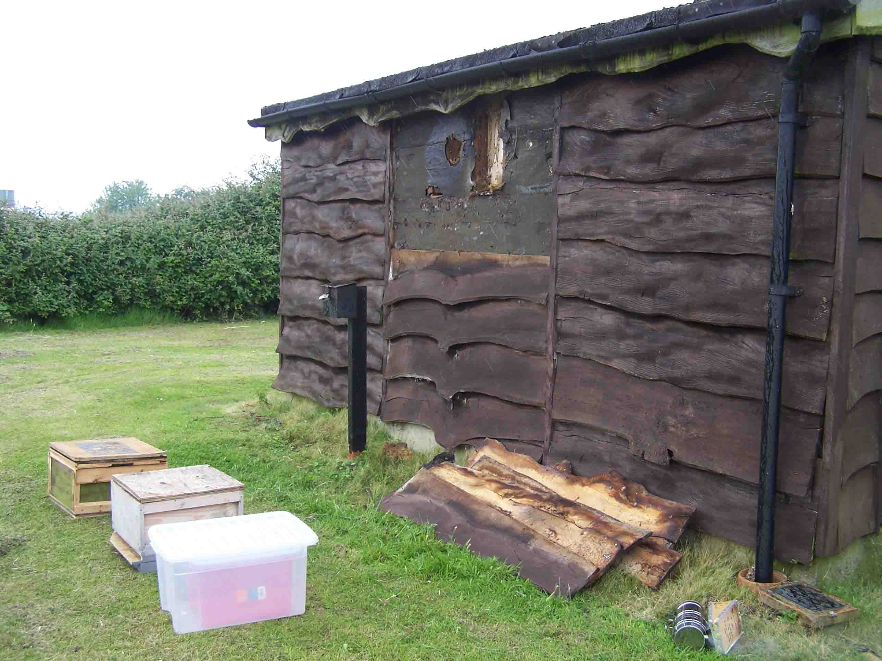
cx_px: 441
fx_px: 968
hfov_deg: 49.0
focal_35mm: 38
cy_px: 330
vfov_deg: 37.7
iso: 80
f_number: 2.8
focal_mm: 6.3
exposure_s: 1/250
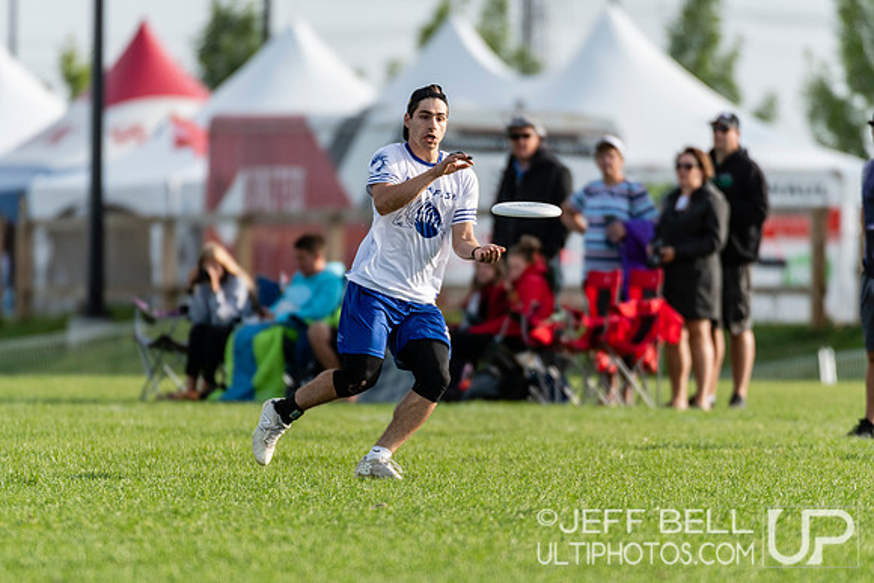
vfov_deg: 2.3
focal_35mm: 600
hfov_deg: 3.4
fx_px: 14569
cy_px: 292
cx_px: 437
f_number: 4
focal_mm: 400
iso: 250
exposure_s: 1/1600
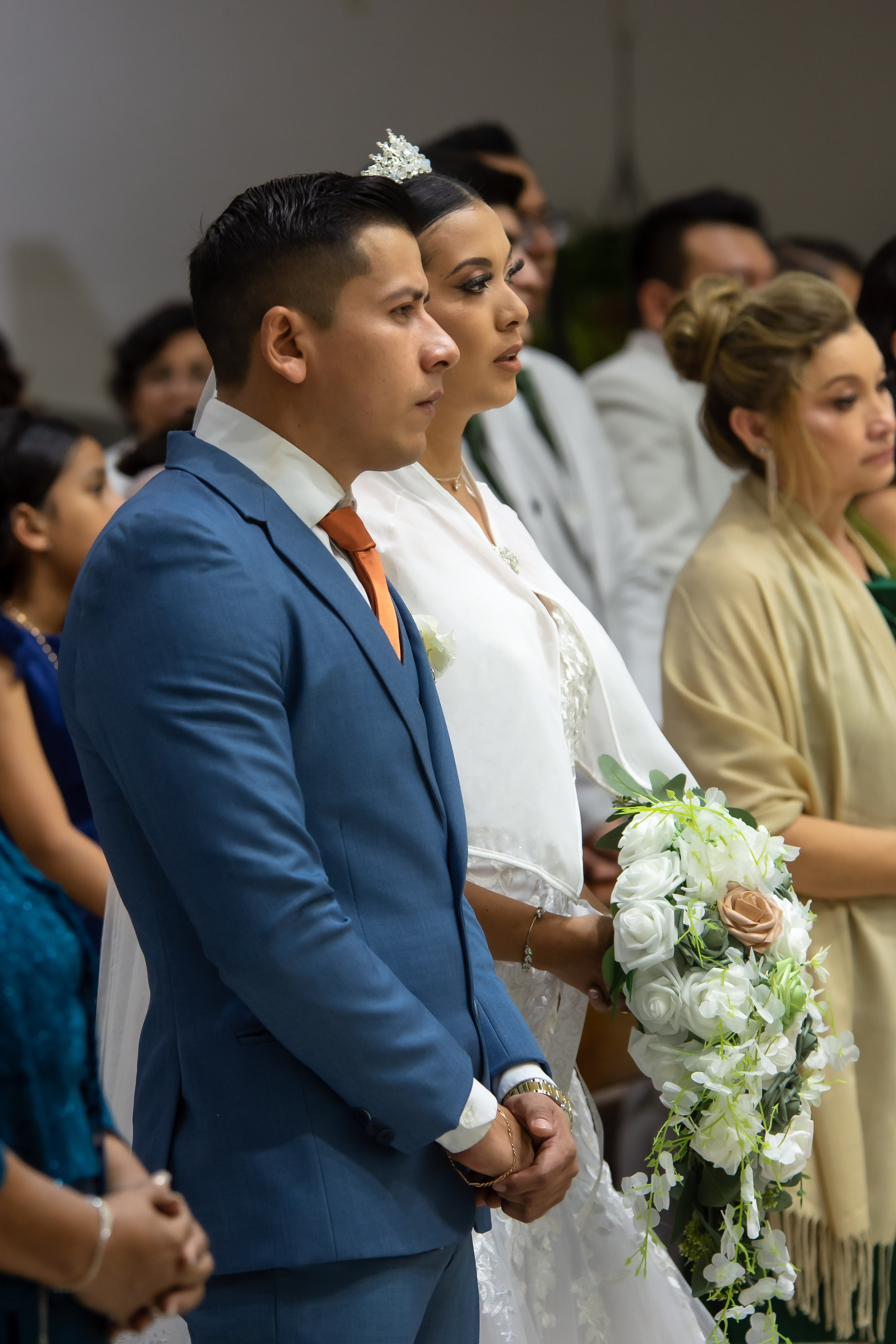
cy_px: 672
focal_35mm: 225
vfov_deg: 9.1
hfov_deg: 6.1
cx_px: 448
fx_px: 8399
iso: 1000
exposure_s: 1/125
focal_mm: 150
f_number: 4.5
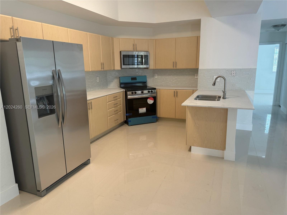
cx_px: 144
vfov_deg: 56.8
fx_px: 199
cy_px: 108
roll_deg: +0.3
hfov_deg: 71.6
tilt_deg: -13.0
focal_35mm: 24
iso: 160
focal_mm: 6.76
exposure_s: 1/120
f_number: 1.78
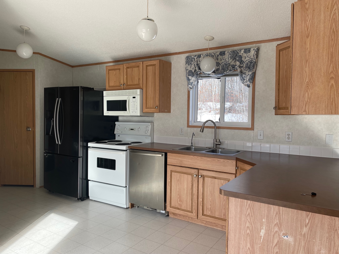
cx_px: 170
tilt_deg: -2.3
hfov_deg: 67.3
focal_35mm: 26
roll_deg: -0.7
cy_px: 127
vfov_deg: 53.1
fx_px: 255
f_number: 1.6
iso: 32
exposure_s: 1/241
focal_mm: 4.2
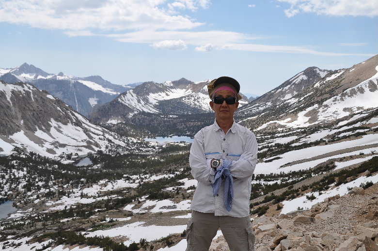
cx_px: 189
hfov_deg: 51.3
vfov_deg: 35.4
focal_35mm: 38
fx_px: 393
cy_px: 126
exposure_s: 1/1000
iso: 200
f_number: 8
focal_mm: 25
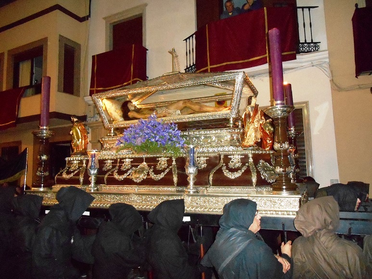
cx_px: 186
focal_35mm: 26
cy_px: 140
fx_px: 279
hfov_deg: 67.3
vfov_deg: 53.1
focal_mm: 4.7
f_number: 3.4
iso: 1100
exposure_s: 1/25
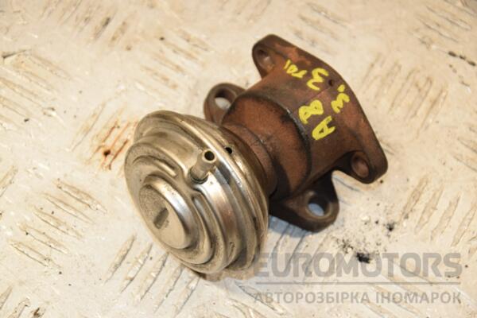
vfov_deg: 10.8
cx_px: 238
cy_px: 159
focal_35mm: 128
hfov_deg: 16.1
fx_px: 1689
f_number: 6.3
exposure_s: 1/200
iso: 800
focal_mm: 85
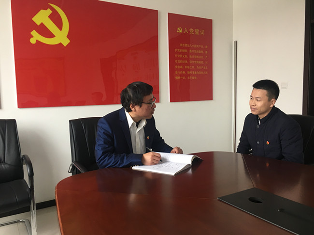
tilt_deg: -4.4
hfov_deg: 61.7
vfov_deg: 48.2
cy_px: 118
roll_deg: +1.8
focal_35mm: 29
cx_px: 157
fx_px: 263
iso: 64
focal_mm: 4.15
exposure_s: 1/33
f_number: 2.2
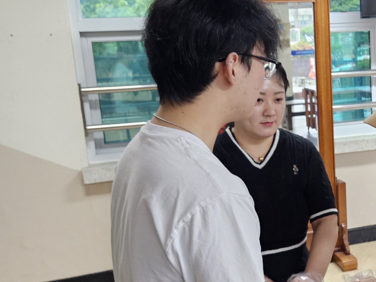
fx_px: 565
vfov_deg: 28.0
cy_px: 152
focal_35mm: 52
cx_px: 321
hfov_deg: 35.2
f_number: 1.8
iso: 500
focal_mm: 5.4
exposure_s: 1/120
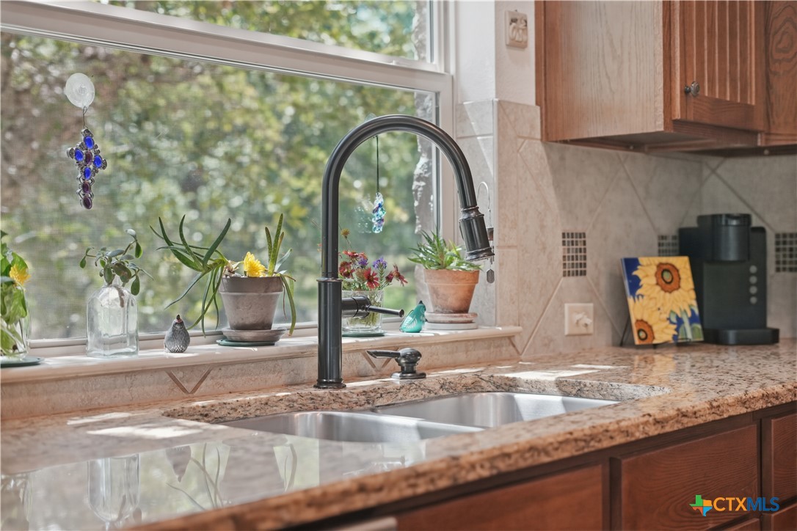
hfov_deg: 39.6
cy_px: 266
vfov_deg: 27.0
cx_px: 398
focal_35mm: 50
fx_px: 1107
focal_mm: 50
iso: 1250
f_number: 2.8
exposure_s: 1/500
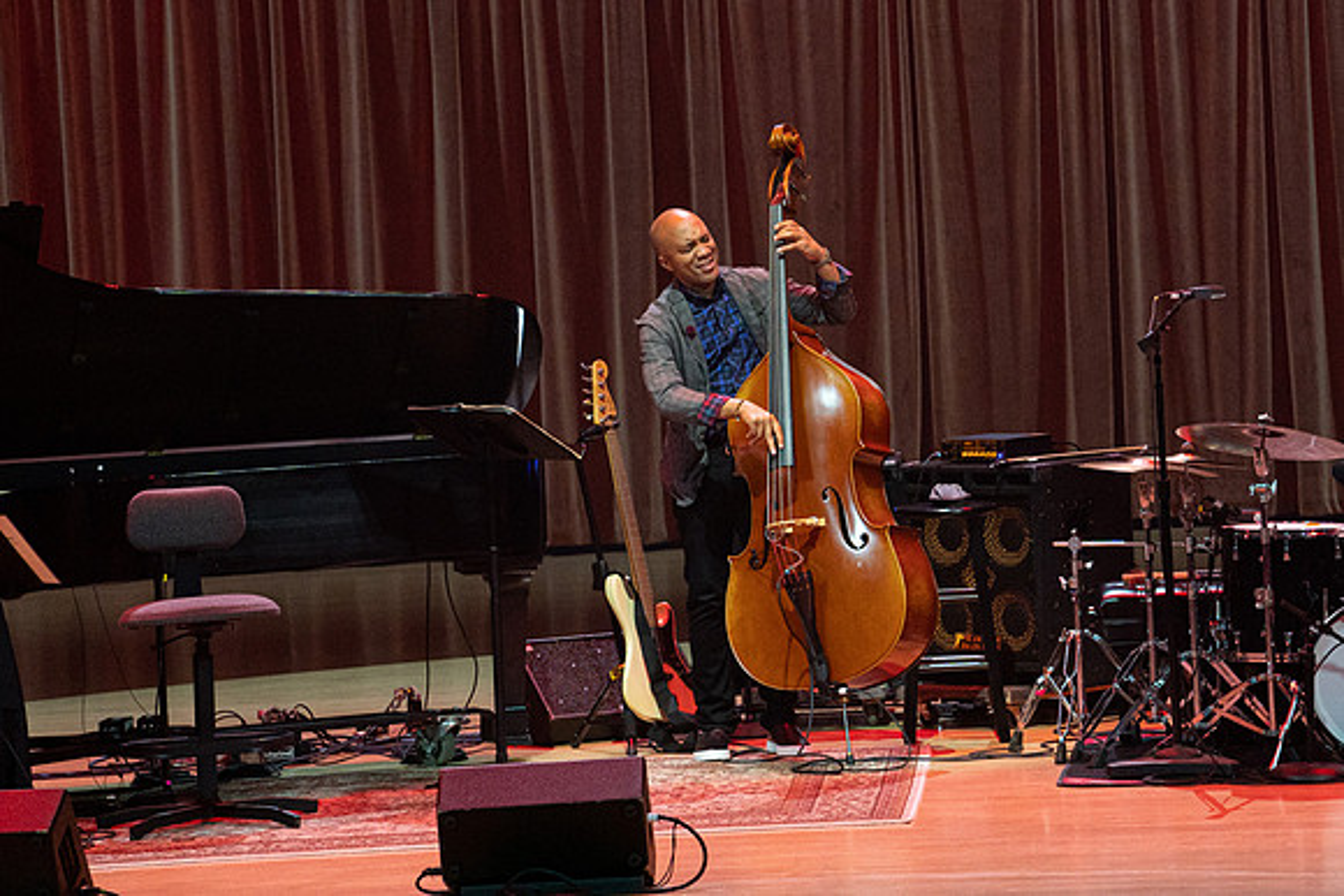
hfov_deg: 7.1
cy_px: 252
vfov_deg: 4.8
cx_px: 912
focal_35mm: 289
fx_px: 10802
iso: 2500
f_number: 5.6
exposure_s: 1/250
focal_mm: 200
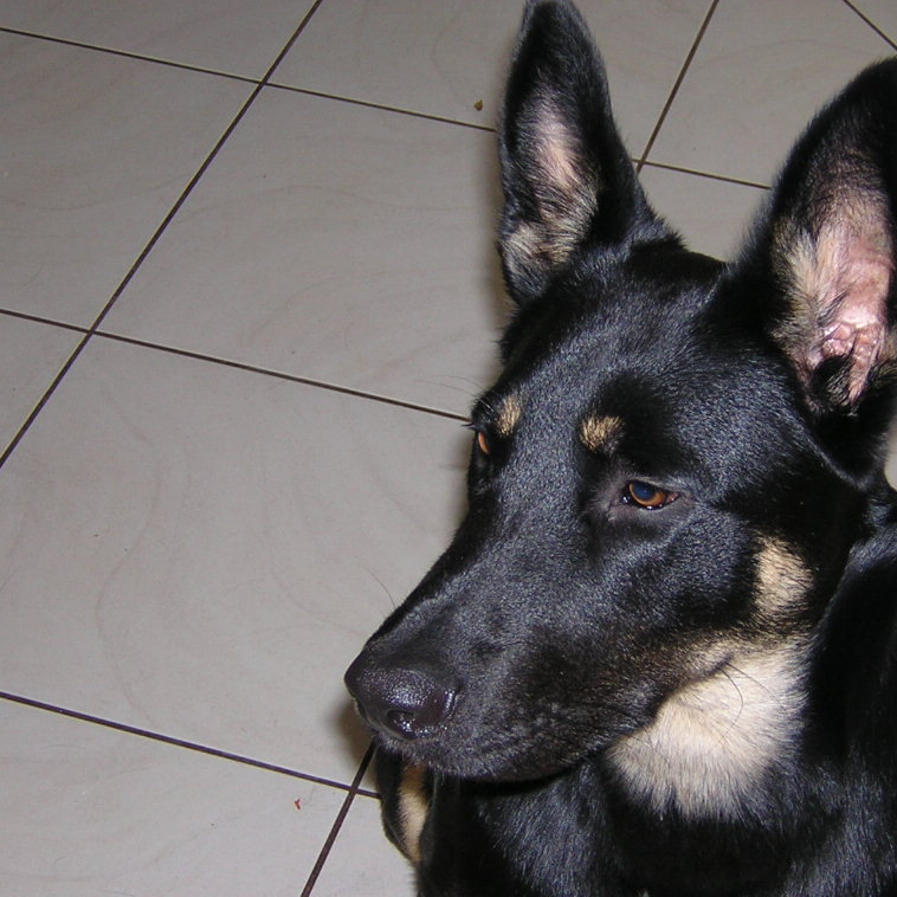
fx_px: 2169
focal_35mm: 74
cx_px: 596
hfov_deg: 23.3
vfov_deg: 23.4
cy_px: 452
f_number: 3.4
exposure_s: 1/60.1
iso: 147
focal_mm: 8.1
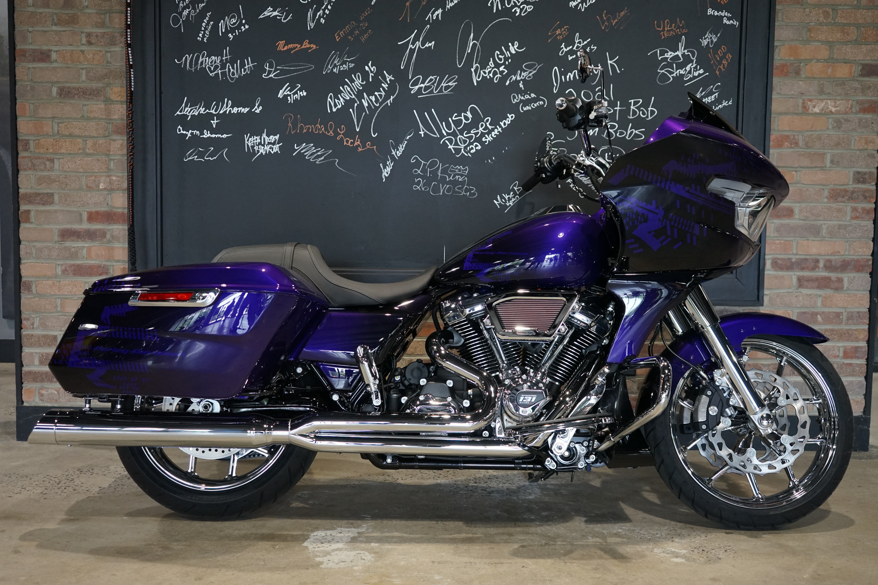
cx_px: 439
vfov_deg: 34.2
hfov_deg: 49.6
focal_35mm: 39
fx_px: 951
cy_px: 292
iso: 1600
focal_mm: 39
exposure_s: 1/160
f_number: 4
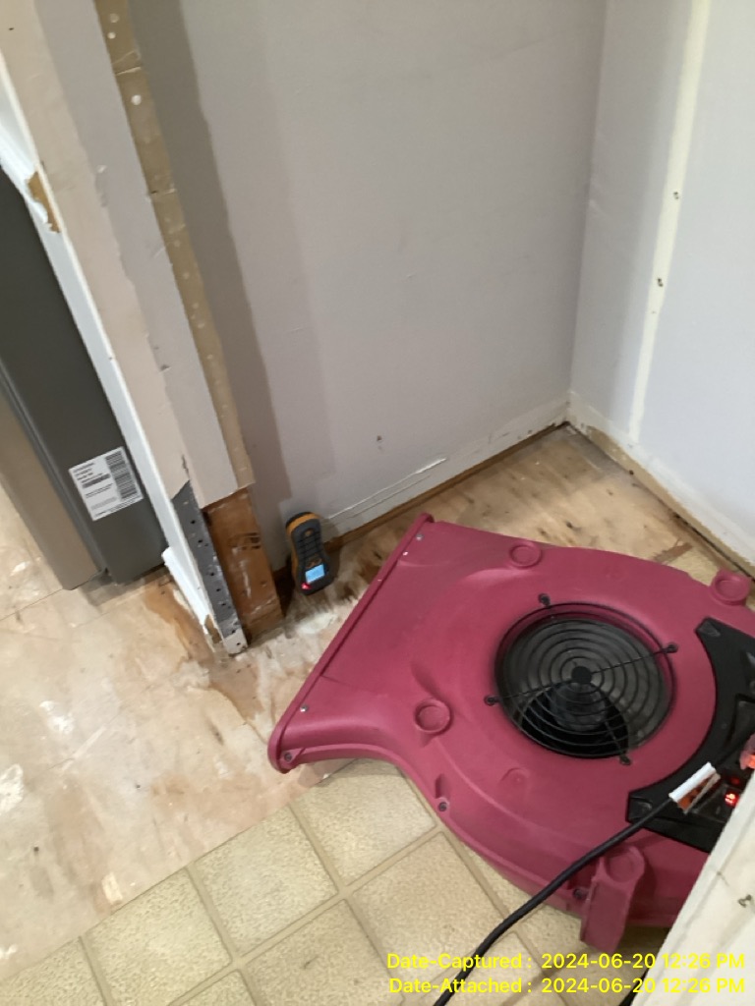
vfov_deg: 58.4
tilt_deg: -48.1
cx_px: 378
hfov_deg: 45.4
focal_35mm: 31
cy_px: 503
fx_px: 902
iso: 400
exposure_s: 1/40
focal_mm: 3.3
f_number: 2.4
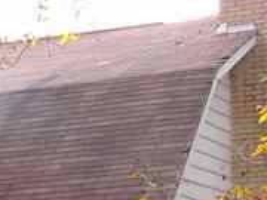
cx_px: -335
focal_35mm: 188
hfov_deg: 9.5
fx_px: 1450
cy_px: 330
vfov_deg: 7.7
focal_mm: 5.9
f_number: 3.6
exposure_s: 1/125
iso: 100
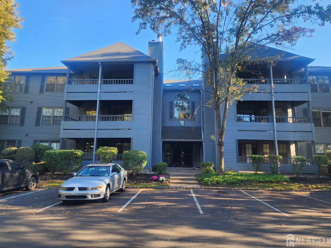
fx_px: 229
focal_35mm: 24
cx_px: 171
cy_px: 121
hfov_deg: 71.6
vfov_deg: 56.8
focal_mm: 6.4
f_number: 1.8
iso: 25
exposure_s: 1/180
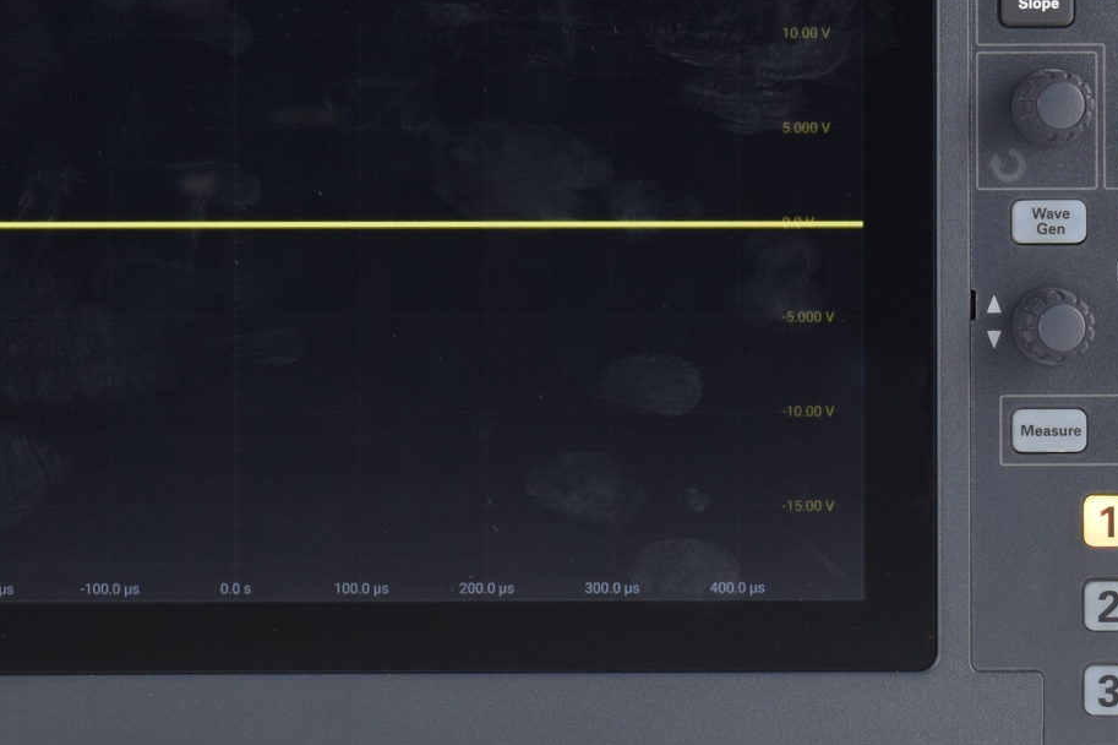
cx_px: 391
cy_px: 330
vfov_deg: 7.8
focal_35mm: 175
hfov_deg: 11.7
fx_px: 5432
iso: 400
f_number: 10
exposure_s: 1/30
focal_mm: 52
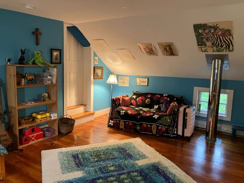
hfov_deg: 63.4
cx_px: 122
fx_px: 197
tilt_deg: -7.3
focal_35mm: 28
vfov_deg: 49.7
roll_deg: -1.1
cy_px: 92
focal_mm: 3.99
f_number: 1.8
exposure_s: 1/30
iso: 320
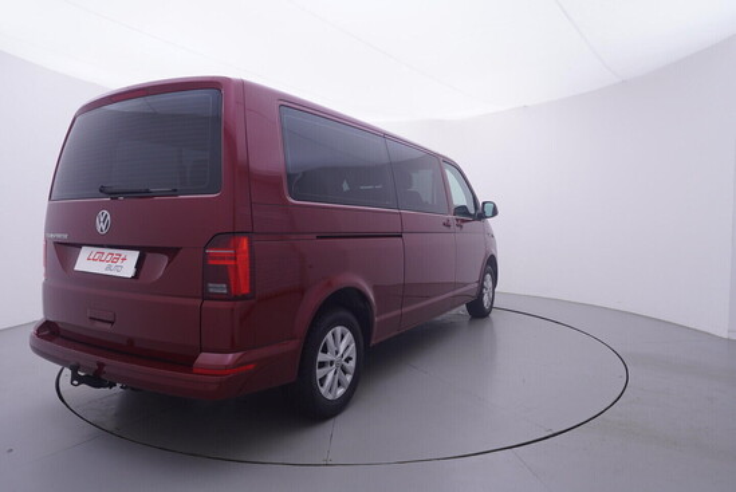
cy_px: 246
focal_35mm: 22
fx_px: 460
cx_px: 368
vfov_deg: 56.2
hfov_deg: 77.3
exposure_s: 1/80
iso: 200
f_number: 5
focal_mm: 15
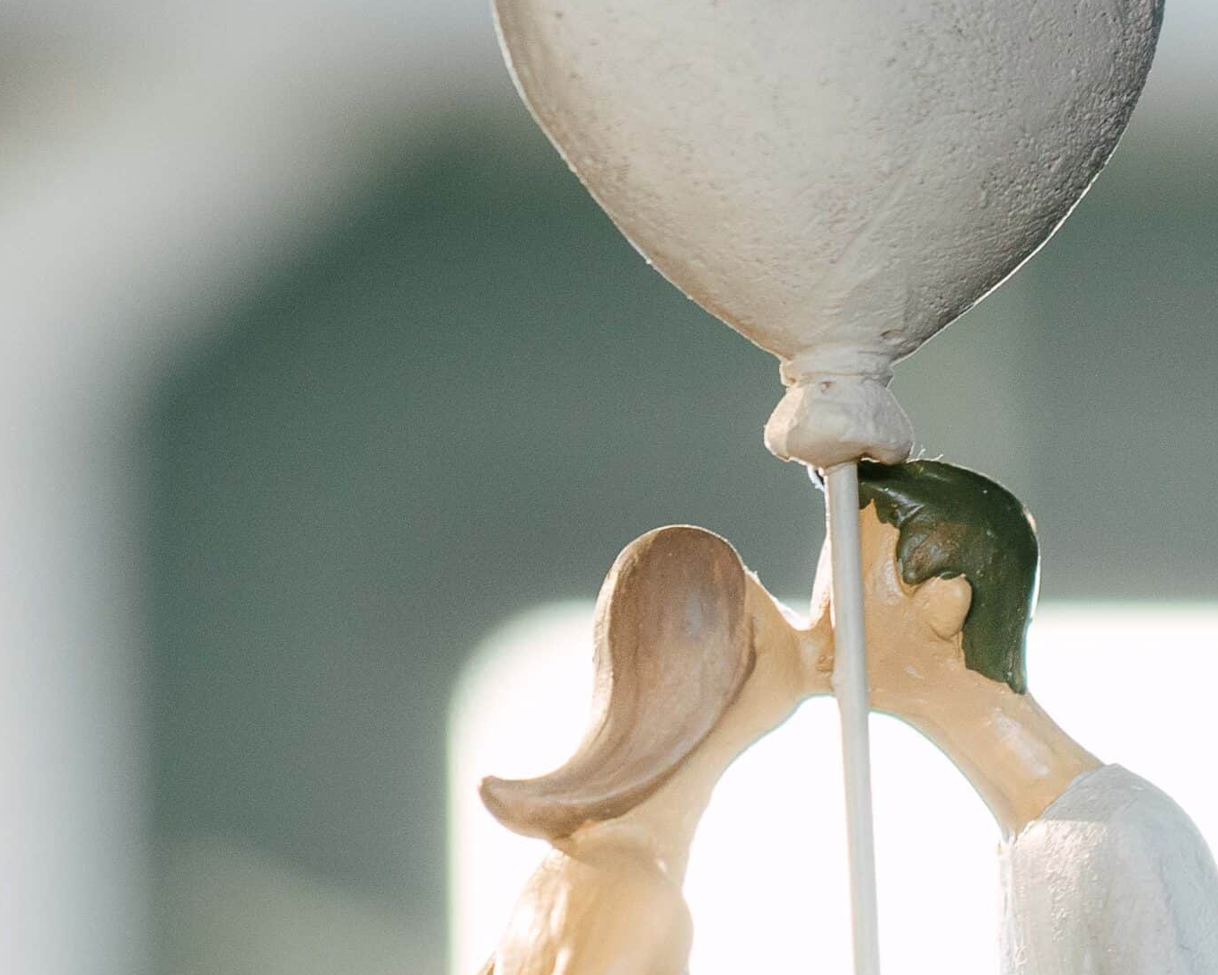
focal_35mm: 278
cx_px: 815
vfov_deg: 5.6
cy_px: 575
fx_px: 10023
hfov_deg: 7.0
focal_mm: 105
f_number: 4
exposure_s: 1/125
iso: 1000
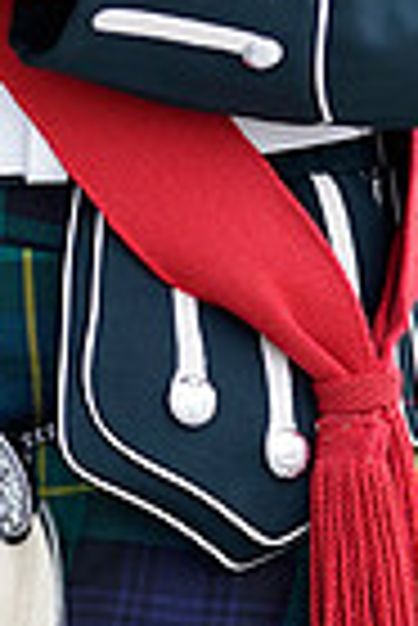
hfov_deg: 3.0
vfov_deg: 4.4
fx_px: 8043
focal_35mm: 463
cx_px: 79
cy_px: -594
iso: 400
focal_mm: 111
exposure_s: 1/400
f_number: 2.8
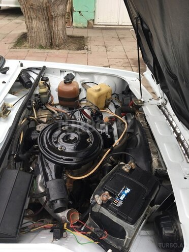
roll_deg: -1.9
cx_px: 94
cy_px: 126
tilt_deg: -36.0
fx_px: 211
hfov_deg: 48.2
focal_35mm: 29
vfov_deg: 61.7
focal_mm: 4.15
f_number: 2.2
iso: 25
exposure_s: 1/184
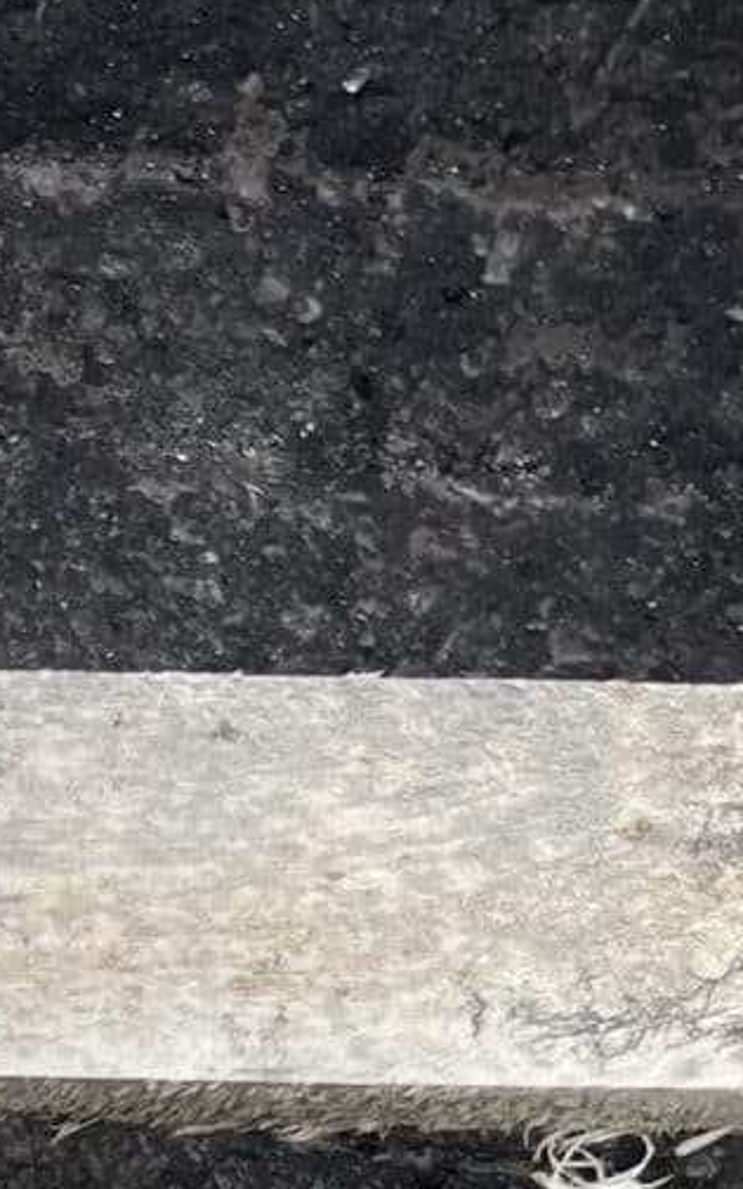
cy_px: 2064
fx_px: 4536
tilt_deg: -82.6
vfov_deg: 13.5
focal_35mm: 140
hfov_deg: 8.9
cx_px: -710
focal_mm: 5.1
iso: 50
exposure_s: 1/481
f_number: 1.6
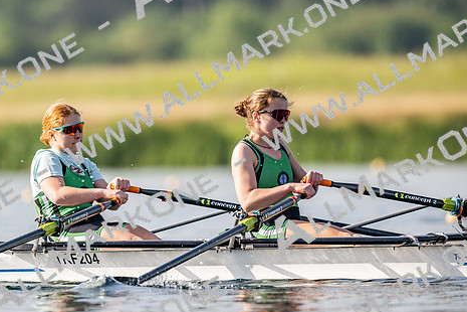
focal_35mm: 749
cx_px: 189
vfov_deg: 1.8
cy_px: 168
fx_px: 9715
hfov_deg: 2.8
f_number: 5
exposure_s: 1/2500
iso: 250
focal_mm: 600
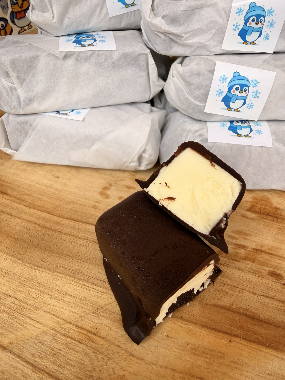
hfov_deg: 56.8
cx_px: 142
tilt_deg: -40.5
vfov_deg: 71.6
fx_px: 263
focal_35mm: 24
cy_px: 190
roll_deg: -1.1
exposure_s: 1/203
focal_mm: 2.22
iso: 40
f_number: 2.2
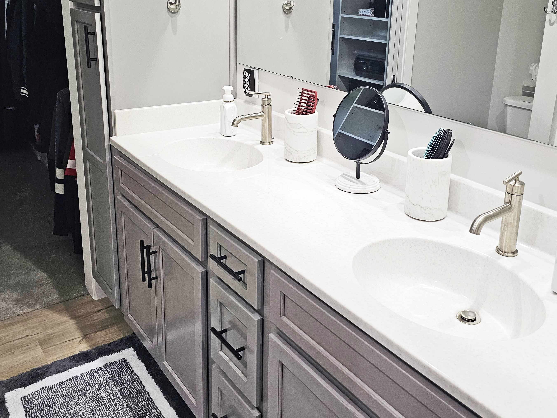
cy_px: 143
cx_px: 310
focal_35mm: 34
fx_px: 547
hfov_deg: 53.8
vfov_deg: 41.3
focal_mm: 6.3
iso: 320
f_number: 1.7
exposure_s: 1/120
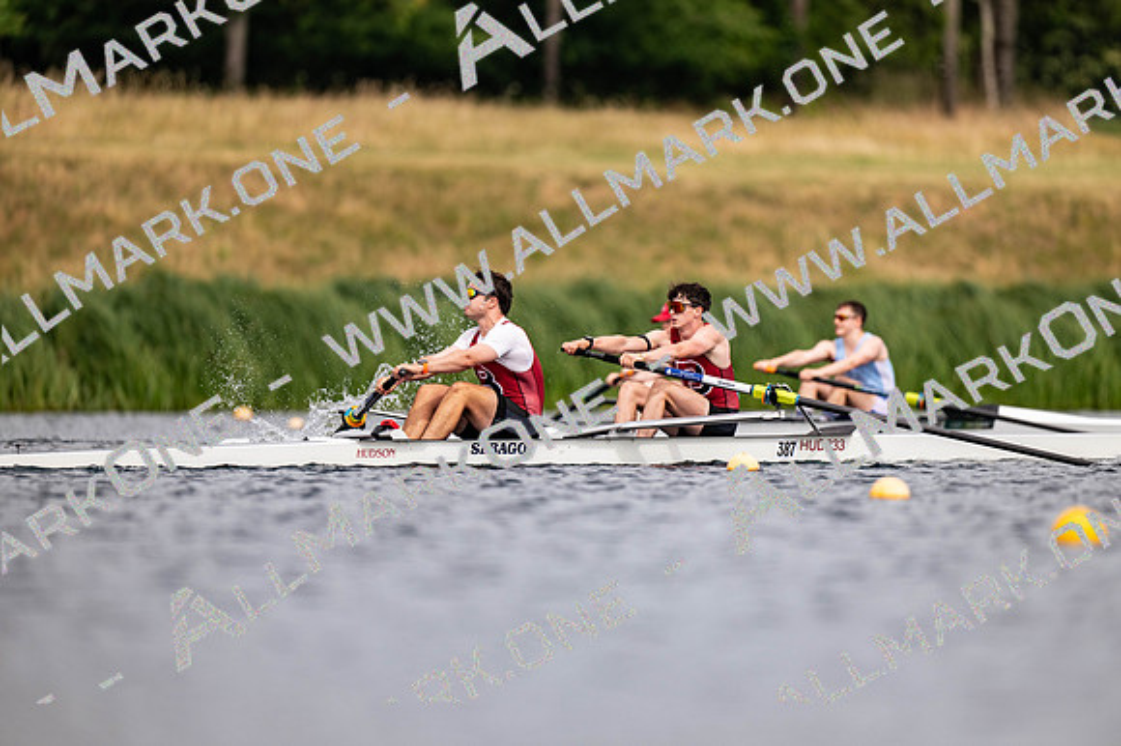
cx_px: 560
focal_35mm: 600
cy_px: 373
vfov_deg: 2.3
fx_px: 18676
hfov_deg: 3.4
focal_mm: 600
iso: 220
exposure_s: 1/2500
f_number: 4
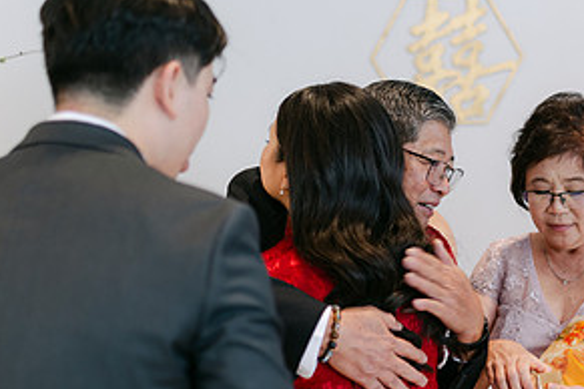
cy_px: 236
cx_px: 440
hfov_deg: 27.7
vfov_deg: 18.9
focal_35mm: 72
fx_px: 1168
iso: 180
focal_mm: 35
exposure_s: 1/125
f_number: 1.4
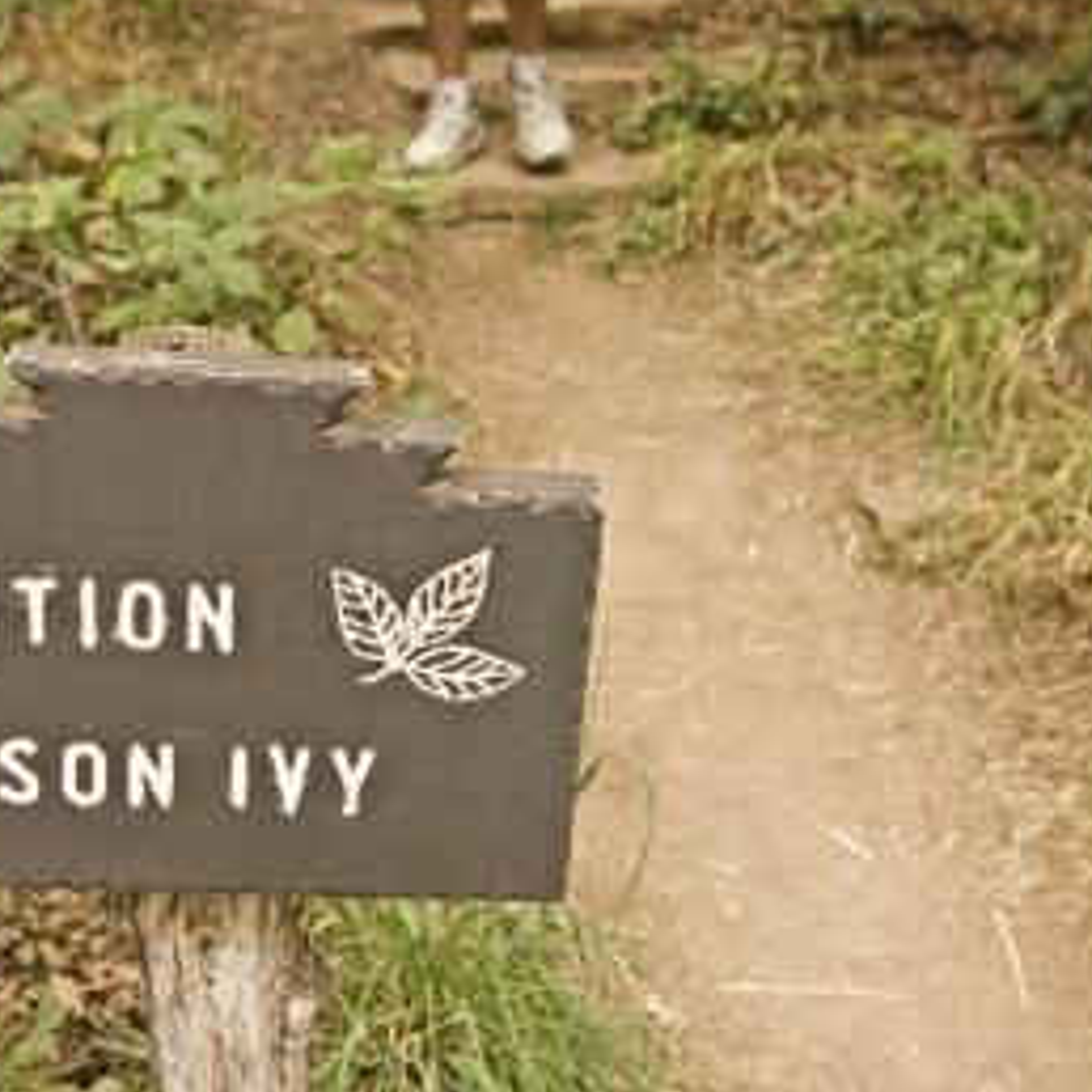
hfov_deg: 32.2
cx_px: 478
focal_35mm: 53
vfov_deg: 32.2
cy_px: 576
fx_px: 1892
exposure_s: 1/100
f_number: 6.3
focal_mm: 24
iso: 640
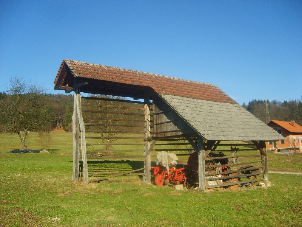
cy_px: 114
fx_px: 305
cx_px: 151
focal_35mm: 35
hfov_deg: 52.6
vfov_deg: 40.7
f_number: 2.8
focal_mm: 5.8
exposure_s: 1/1000
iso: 50
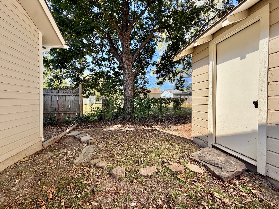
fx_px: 113
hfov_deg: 102.1
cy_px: 104
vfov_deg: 85.7
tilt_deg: +3.0
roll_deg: -1.4
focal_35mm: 14
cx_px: 140
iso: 50
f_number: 2.2
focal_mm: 2.22
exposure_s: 1/502
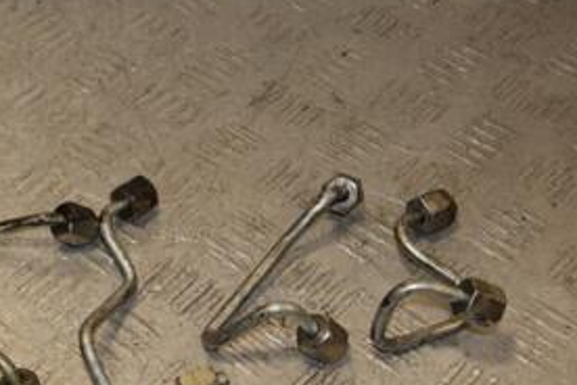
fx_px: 1571
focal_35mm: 98
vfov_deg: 14.0
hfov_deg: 20.2
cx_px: 6
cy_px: 226
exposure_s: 1/200
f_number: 6.3
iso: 800
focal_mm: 30
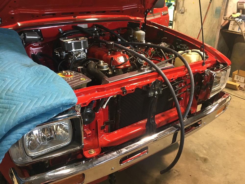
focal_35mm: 29
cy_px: 92
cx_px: 122
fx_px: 205
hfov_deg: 61.7
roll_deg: -1.6
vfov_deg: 48.2
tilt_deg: -25.7
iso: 200
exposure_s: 1/17
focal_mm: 4.15
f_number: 2.2
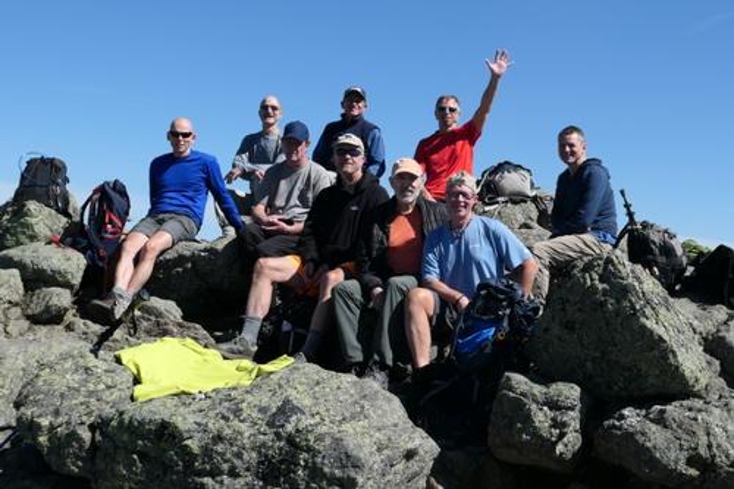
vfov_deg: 37.8
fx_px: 713
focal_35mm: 35
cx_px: 367
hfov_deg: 54.5
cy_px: 244
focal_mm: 12.8
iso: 125
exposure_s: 1/1600
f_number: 3.5
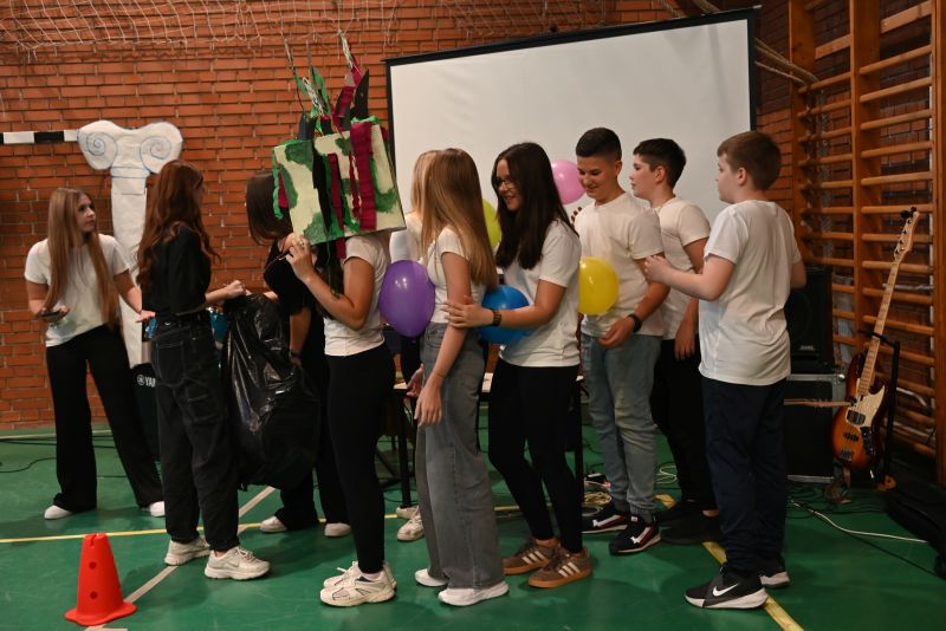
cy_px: 316
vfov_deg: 33.4
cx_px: 473
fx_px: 1051
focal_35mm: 40
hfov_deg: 48.4
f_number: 5
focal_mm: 40
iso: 1600
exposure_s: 1/80
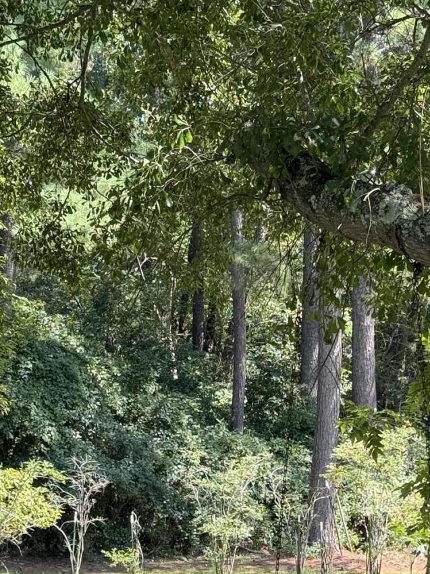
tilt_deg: -1.6
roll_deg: +0.0
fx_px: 1873
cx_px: 301
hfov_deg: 13.1
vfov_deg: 17.1
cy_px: 568
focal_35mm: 113
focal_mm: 6.76
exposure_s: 1/455
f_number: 1.78
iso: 64
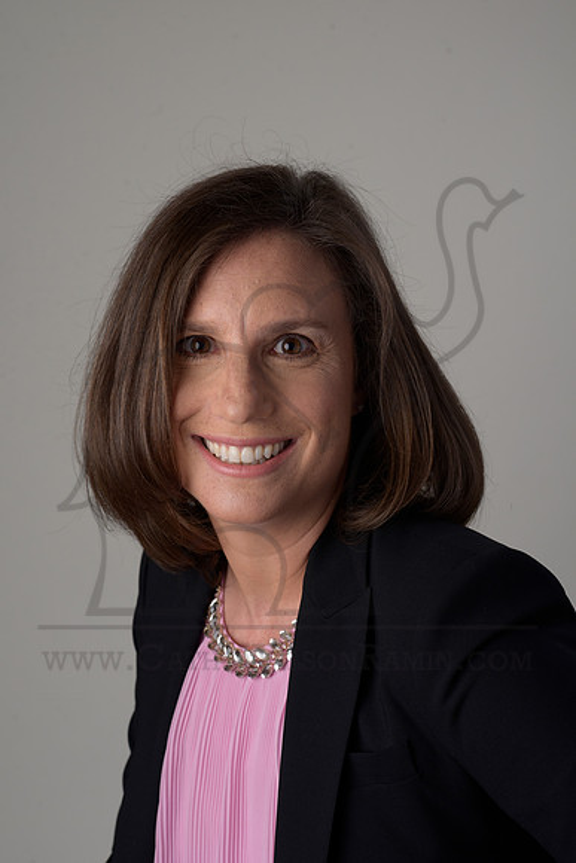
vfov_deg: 23.9
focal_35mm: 85
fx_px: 2039
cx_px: 288
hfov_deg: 16.1
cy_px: 432
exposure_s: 1/100
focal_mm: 85
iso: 125
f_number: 11
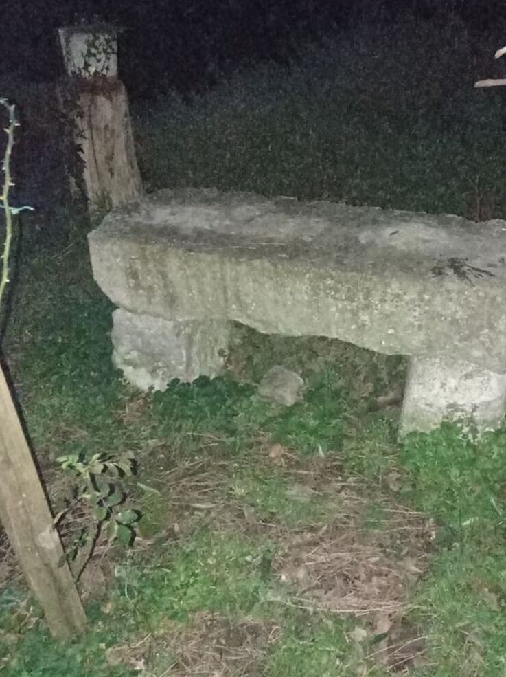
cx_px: 326
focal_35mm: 38
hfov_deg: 37.4
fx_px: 742
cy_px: 339
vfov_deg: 49.0
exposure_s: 1/12.5
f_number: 1.79
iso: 6375
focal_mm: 4.74
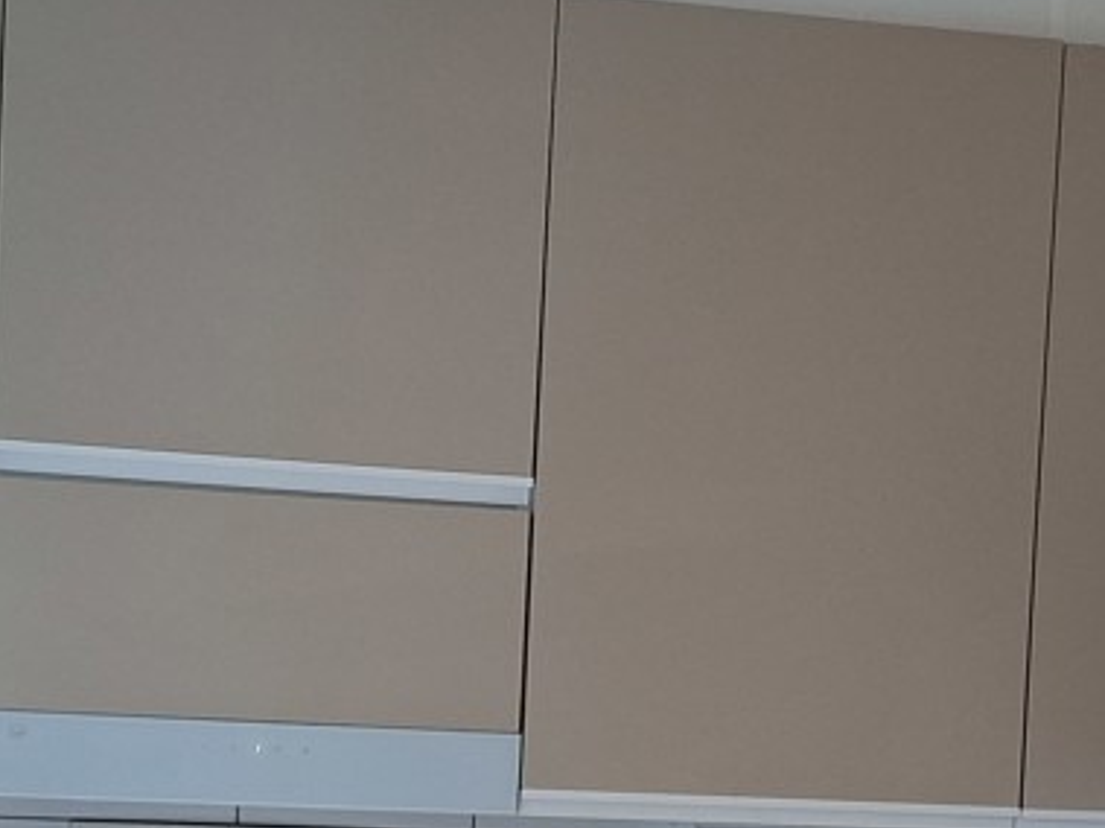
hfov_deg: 27.3
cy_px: 754
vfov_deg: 20.3
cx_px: 437
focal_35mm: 71
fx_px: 2266
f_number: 1.8
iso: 320
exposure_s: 1/25
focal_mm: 5.54
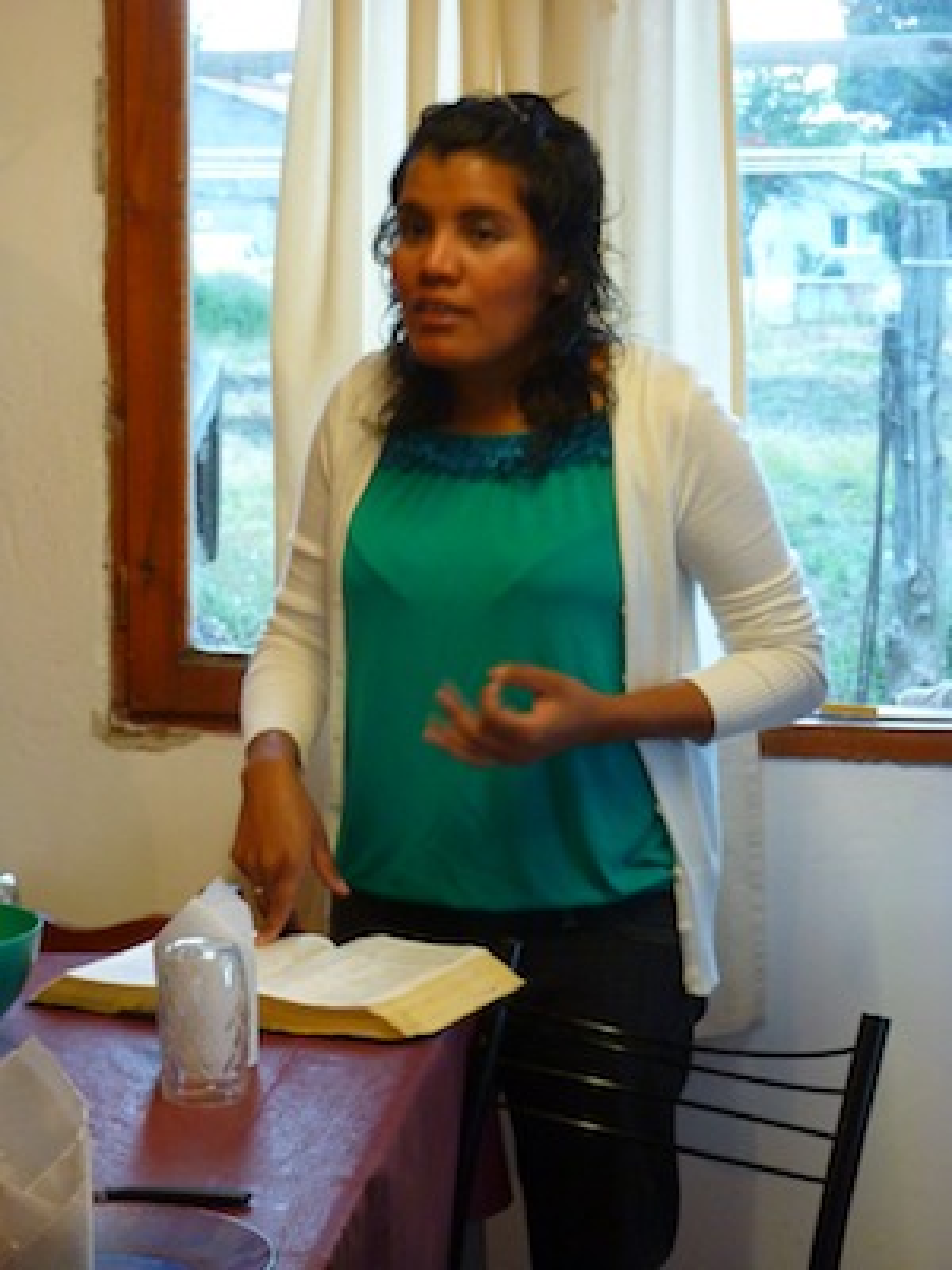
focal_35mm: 83
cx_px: 476
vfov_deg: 23.6
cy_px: 635
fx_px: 3044
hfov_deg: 17.8
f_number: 4.2
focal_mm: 13.7
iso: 400
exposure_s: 1/8
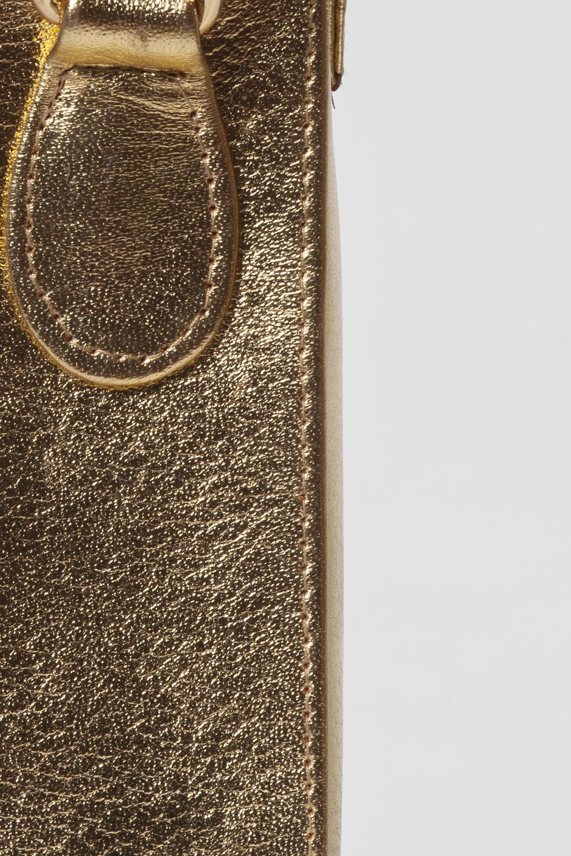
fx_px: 13869
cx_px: 91
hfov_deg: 2.4
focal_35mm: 583
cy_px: 170
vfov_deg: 3.5
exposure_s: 1/160
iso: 100
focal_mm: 190
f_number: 16
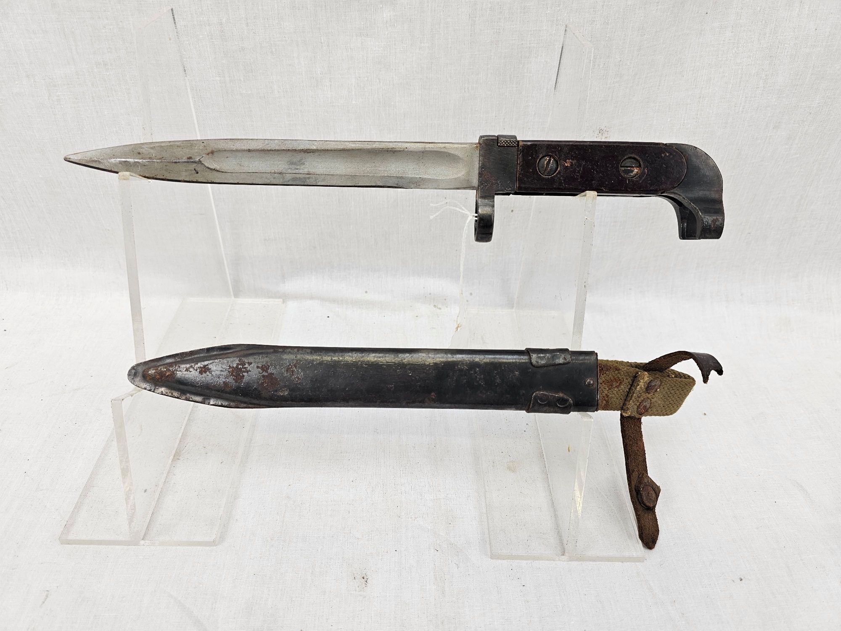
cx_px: 420
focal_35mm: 23
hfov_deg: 73.9
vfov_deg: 58.9
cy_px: 316
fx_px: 559
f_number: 1.7
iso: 40
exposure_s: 1/100
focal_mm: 6.3
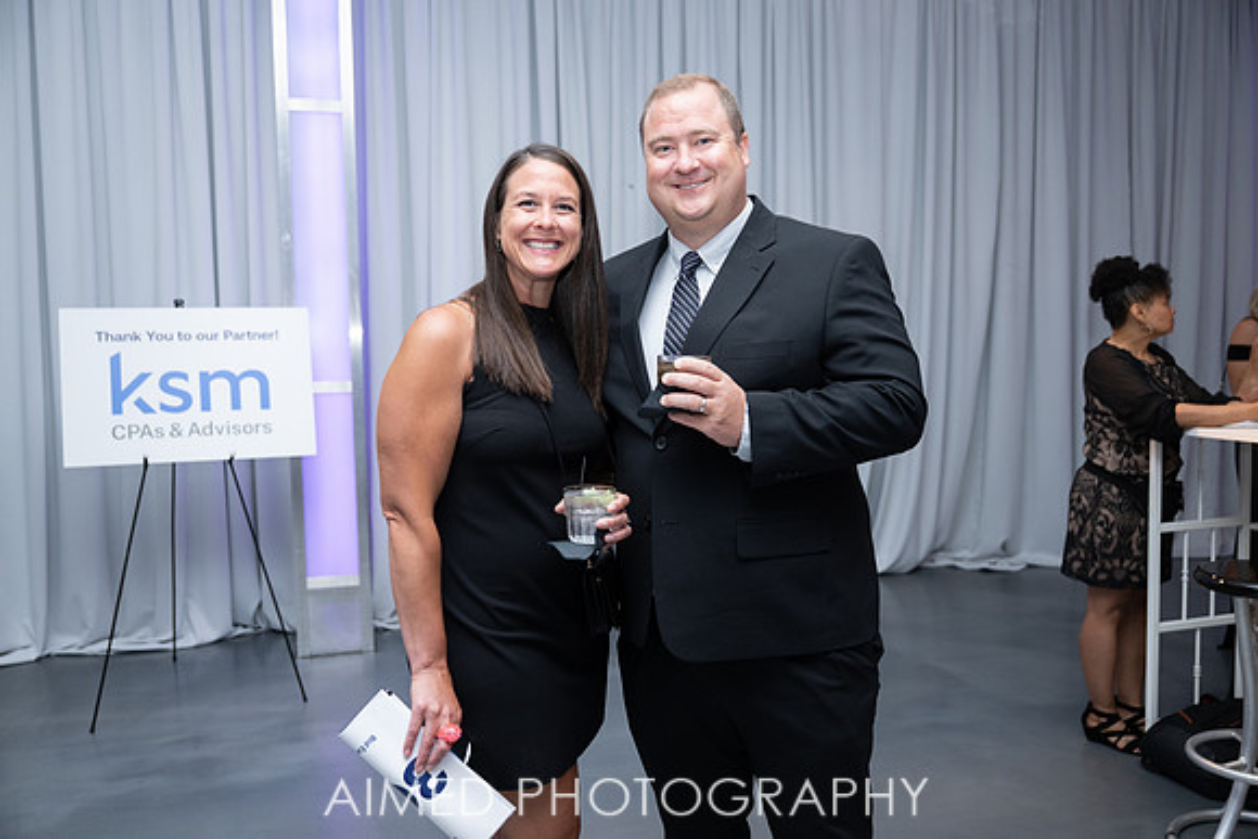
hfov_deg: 59.5
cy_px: 420
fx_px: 1101
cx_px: 629
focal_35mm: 32
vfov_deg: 41.7
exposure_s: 1/200
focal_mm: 31.5
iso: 1000
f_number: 2.8
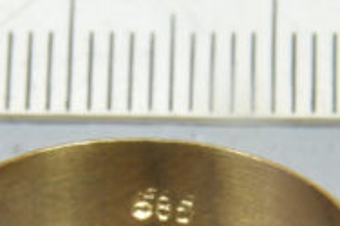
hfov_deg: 4.8
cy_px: 230
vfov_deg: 3.2
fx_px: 4057
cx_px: 154
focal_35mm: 430
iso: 1000
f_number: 13
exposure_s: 1/50
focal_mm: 70
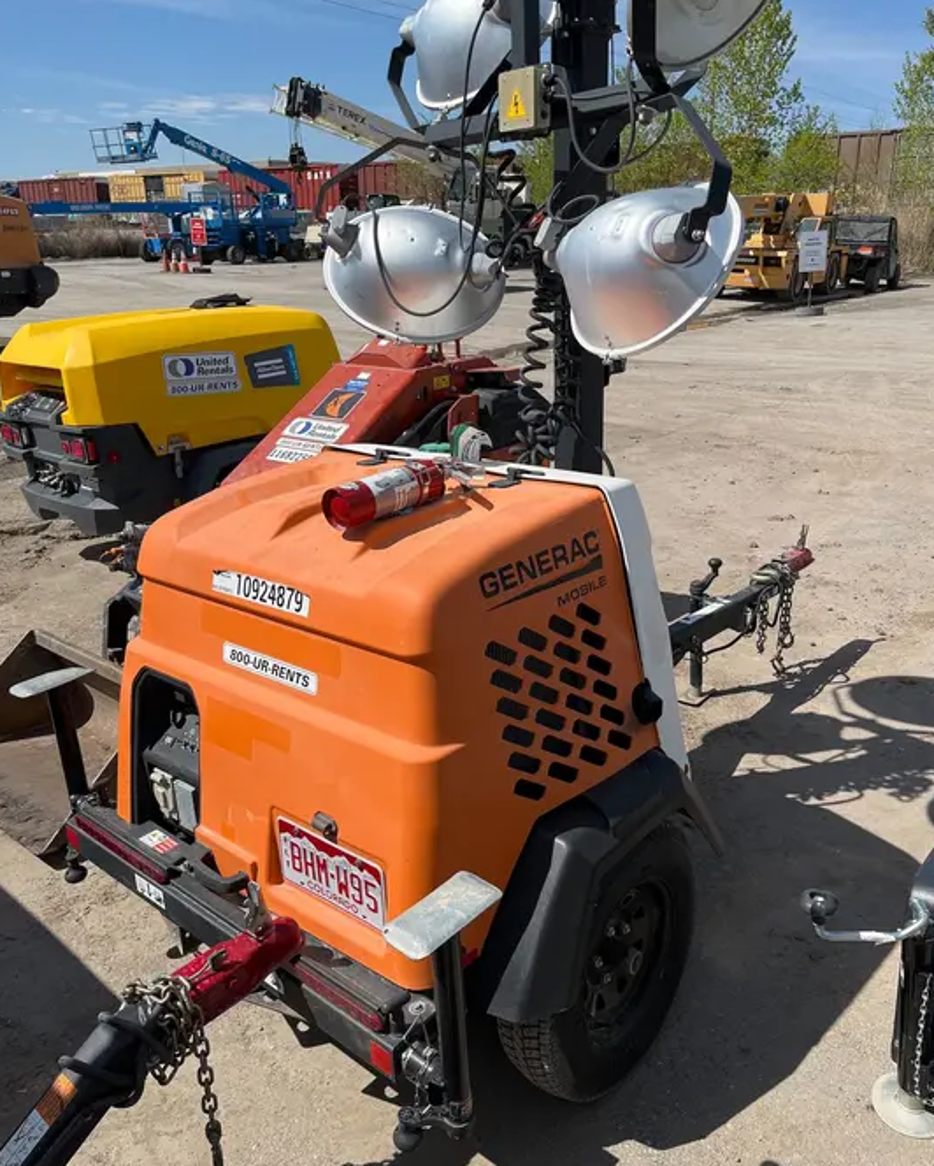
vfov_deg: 62.2
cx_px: 474
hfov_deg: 51.6
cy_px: 559
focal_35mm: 28
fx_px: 967
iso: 50
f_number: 1.6
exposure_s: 1/4016
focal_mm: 5.1
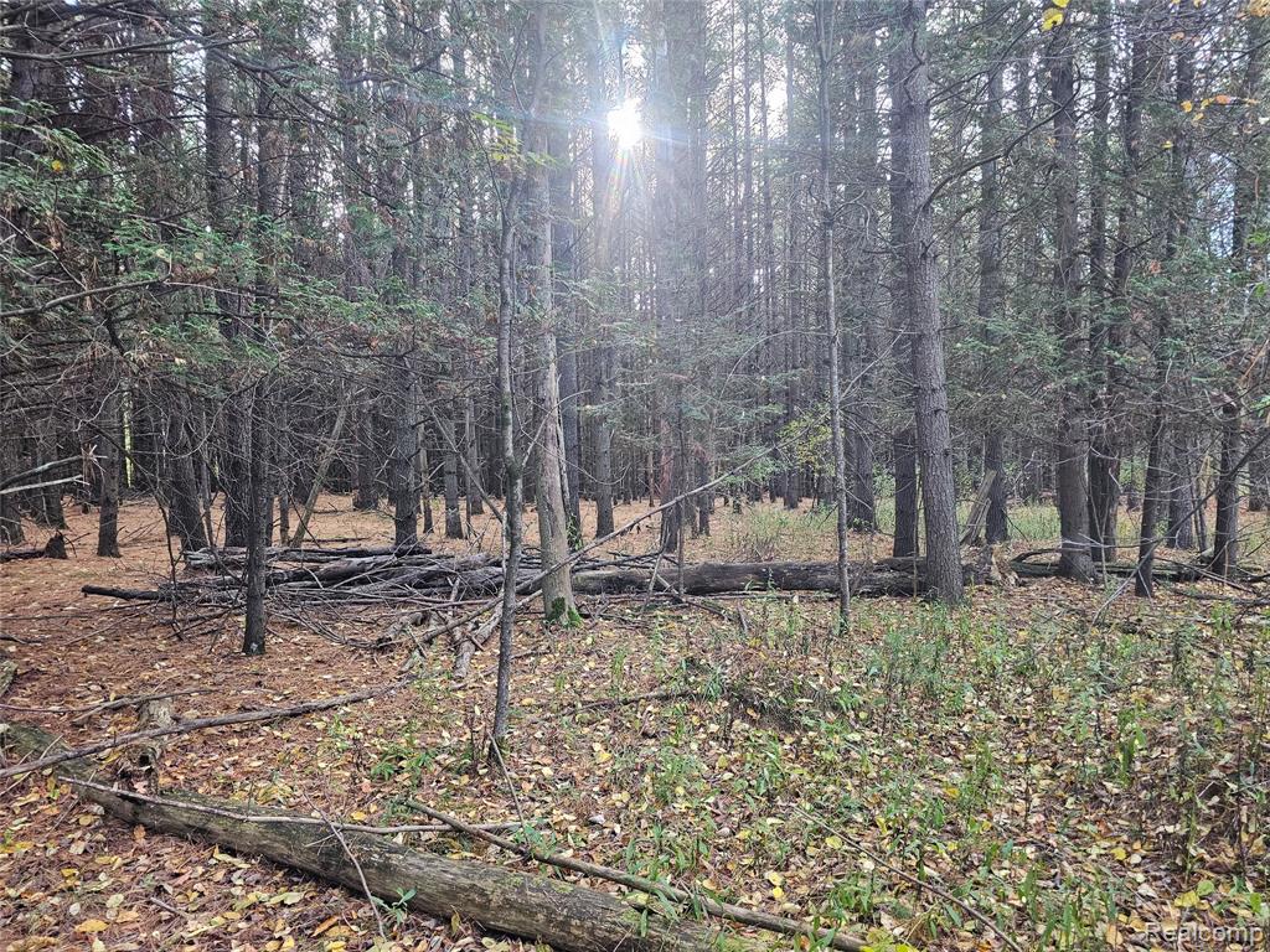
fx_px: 844
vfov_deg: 58.9
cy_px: 476
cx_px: 635
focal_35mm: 23
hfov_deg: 73.9
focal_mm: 6.3
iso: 320
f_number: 1.7
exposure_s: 1/120
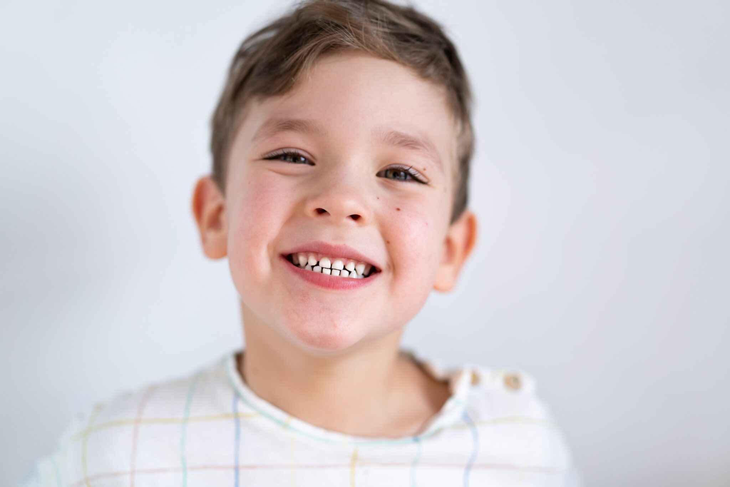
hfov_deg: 36.2
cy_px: 244
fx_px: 1115
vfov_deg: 24.6
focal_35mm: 55
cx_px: 365
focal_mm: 55
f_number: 1.8
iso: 100
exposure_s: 1/320
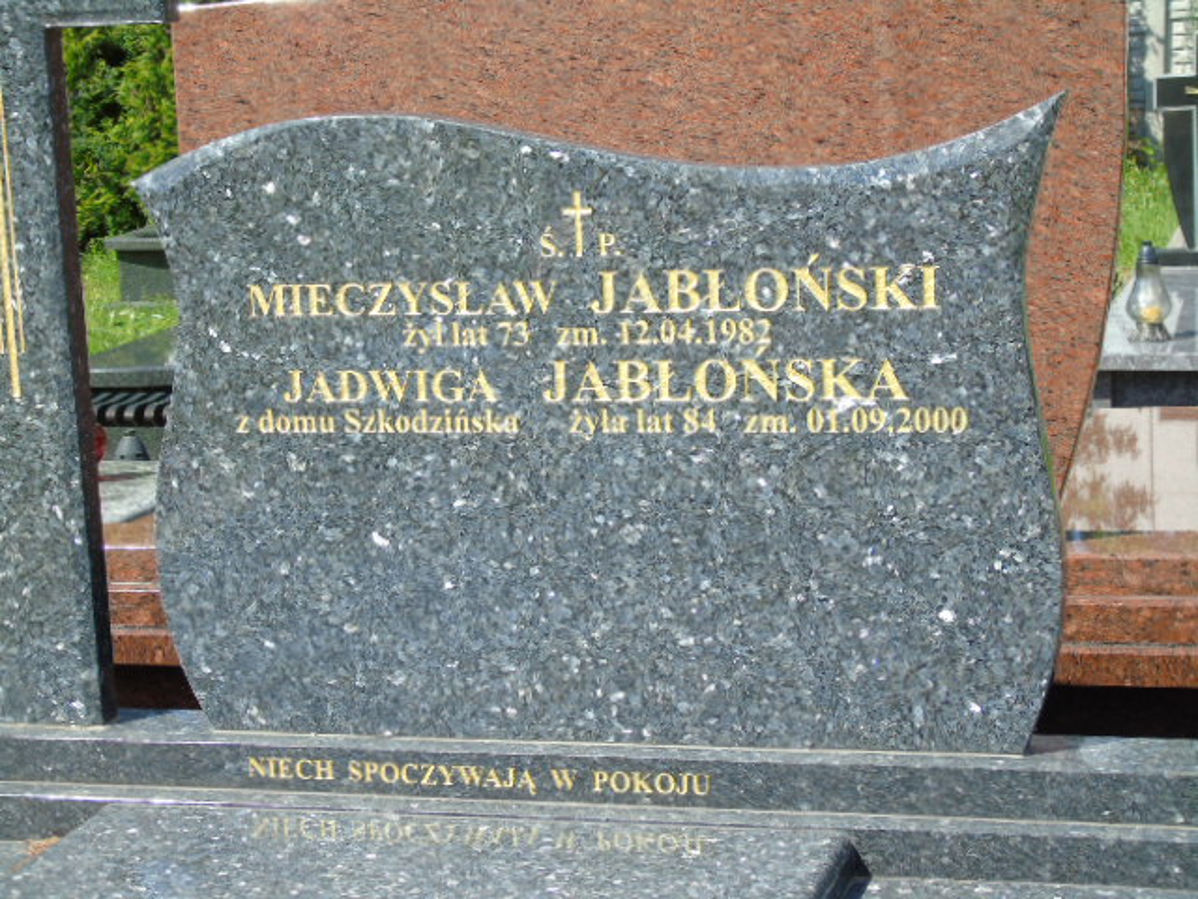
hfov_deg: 23.8
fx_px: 2838
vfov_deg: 18.0
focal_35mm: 82
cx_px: 599
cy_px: 450
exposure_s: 1/320
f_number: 4.1
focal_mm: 15
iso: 80
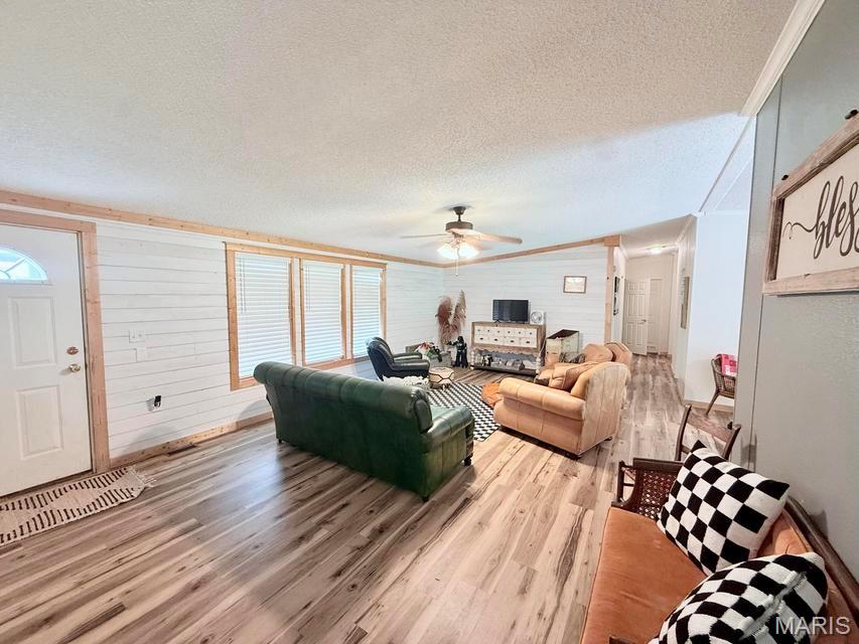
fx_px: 347
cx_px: 430
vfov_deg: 85.7
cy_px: 322
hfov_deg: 102.1
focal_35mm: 14
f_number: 2.2
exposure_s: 1/60
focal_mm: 2.22
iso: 200
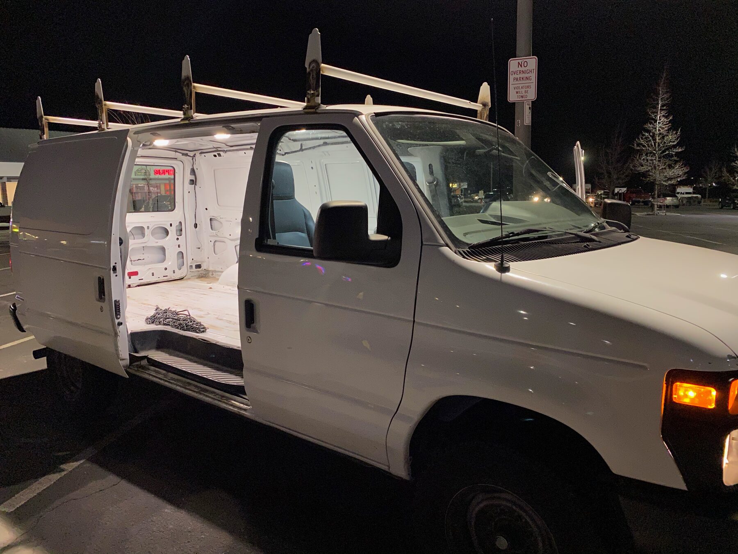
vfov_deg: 53.1
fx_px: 554
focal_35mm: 26
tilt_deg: -9.8
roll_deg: +0.7
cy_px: 277
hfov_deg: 67.3
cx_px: 369
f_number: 1.8
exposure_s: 1/30
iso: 500
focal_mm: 4.25
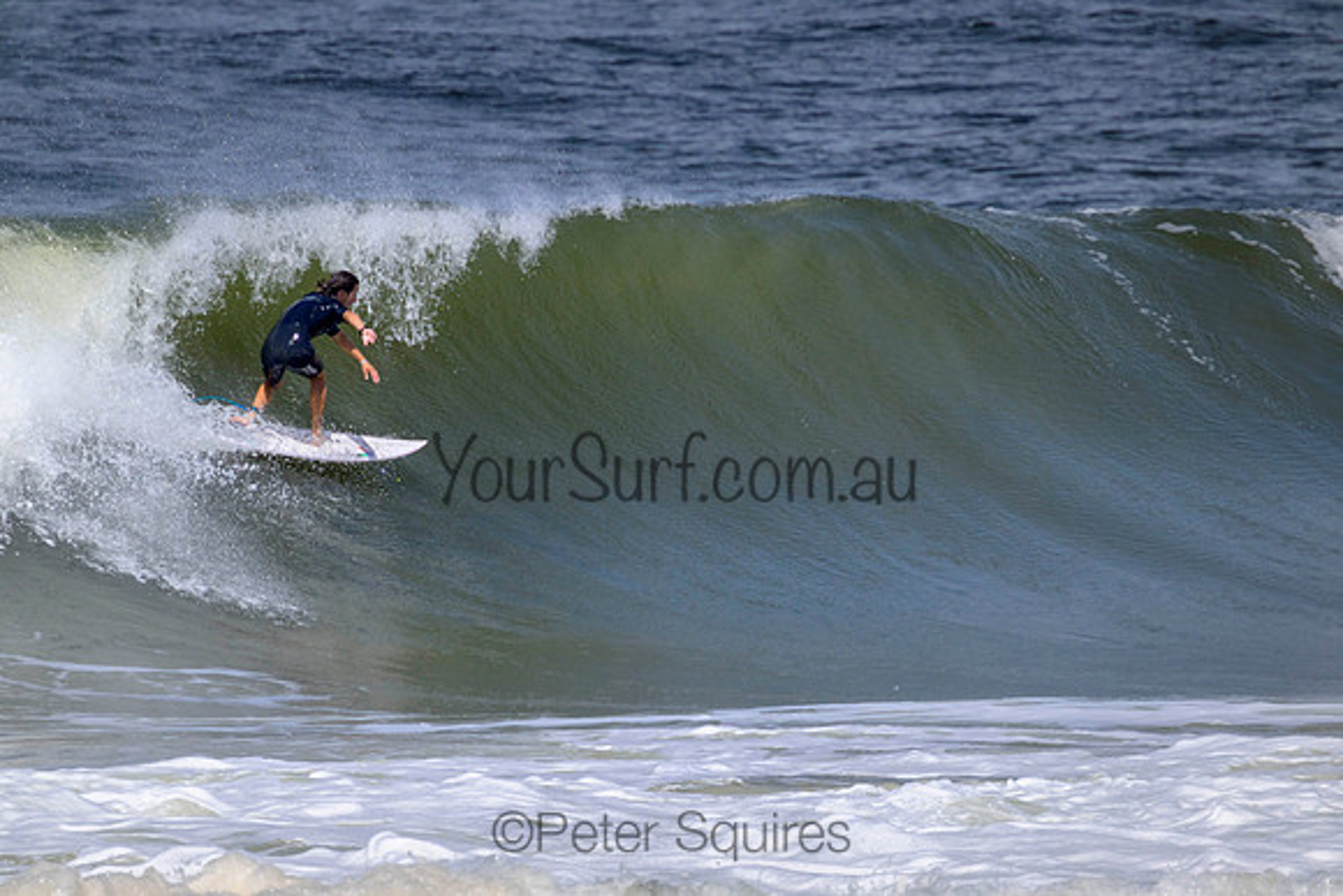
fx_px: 29850
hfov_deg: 2.6
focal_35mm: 800
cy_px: 448
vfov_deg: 1.7
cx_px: 672
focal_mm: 800
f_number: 11
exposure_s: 1/2000
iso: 720
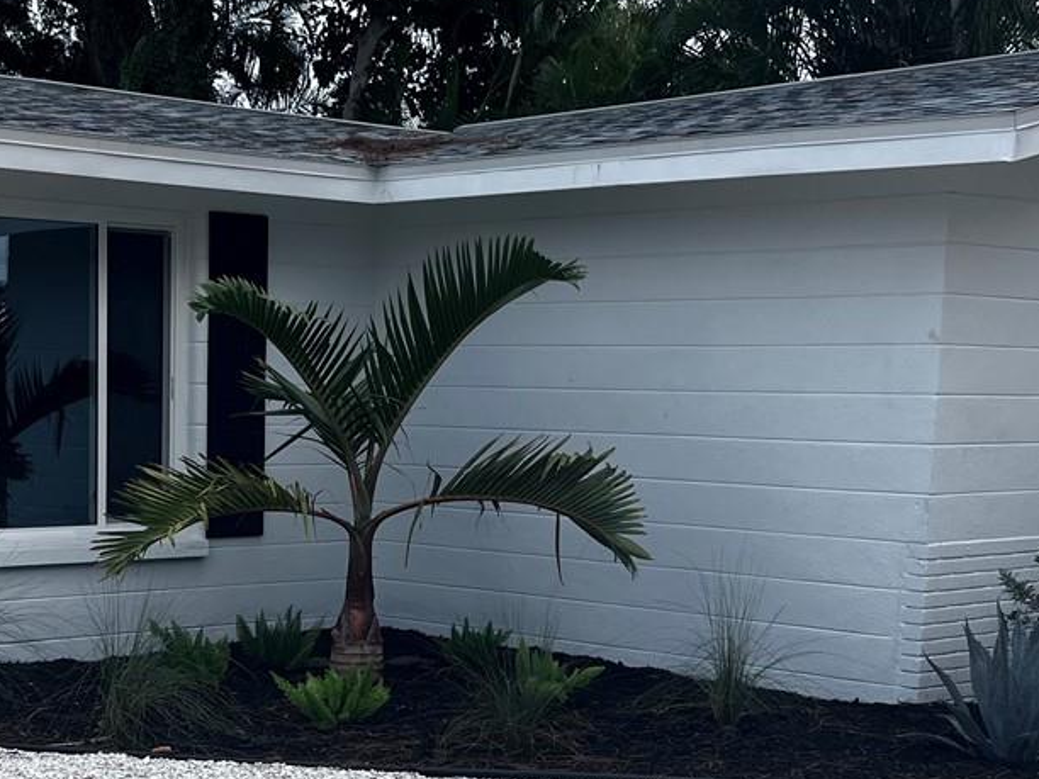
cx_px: 236
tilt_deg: -9.2
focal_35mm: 68
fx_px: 2041
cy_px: 694
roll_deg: -1.2
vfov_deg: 21.2
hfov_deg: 28.1
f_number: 1.6
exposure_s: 1/2967
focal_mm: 5.1
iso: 50
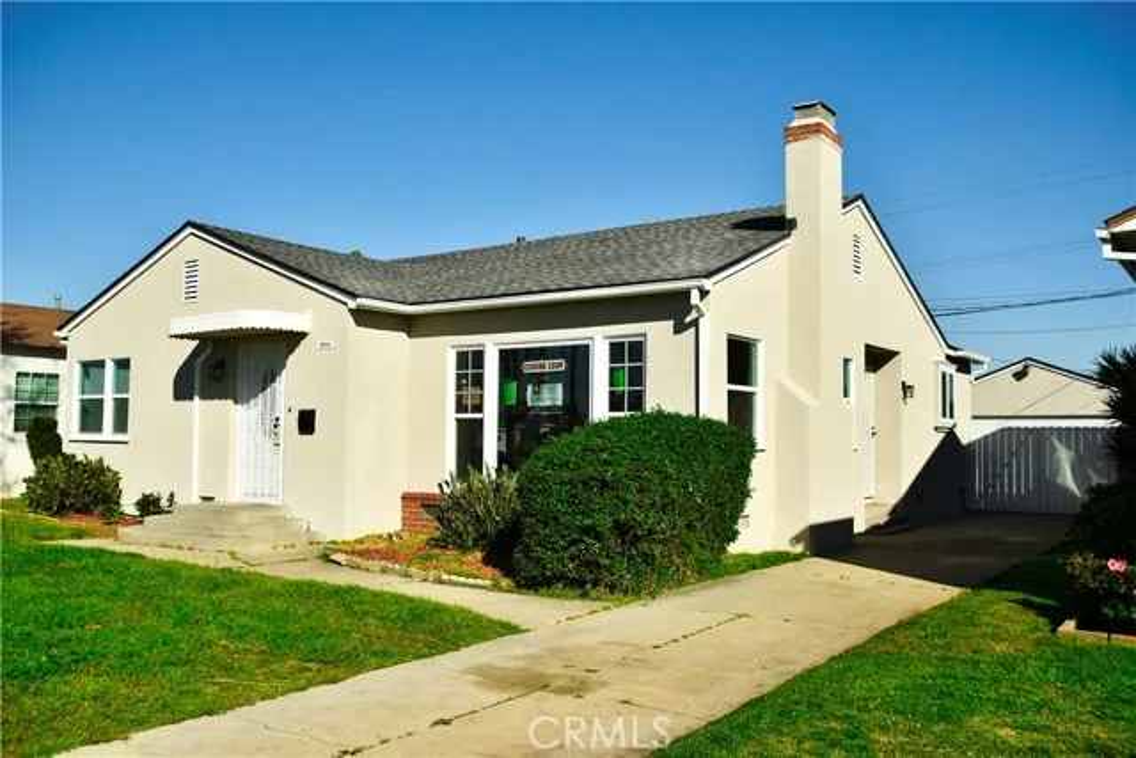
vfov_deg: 41.7
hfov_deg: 59.5
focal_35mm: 32
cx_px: 568
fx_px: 994
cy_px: 379
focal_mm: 21
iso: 100
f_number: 4
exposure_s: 1/8000
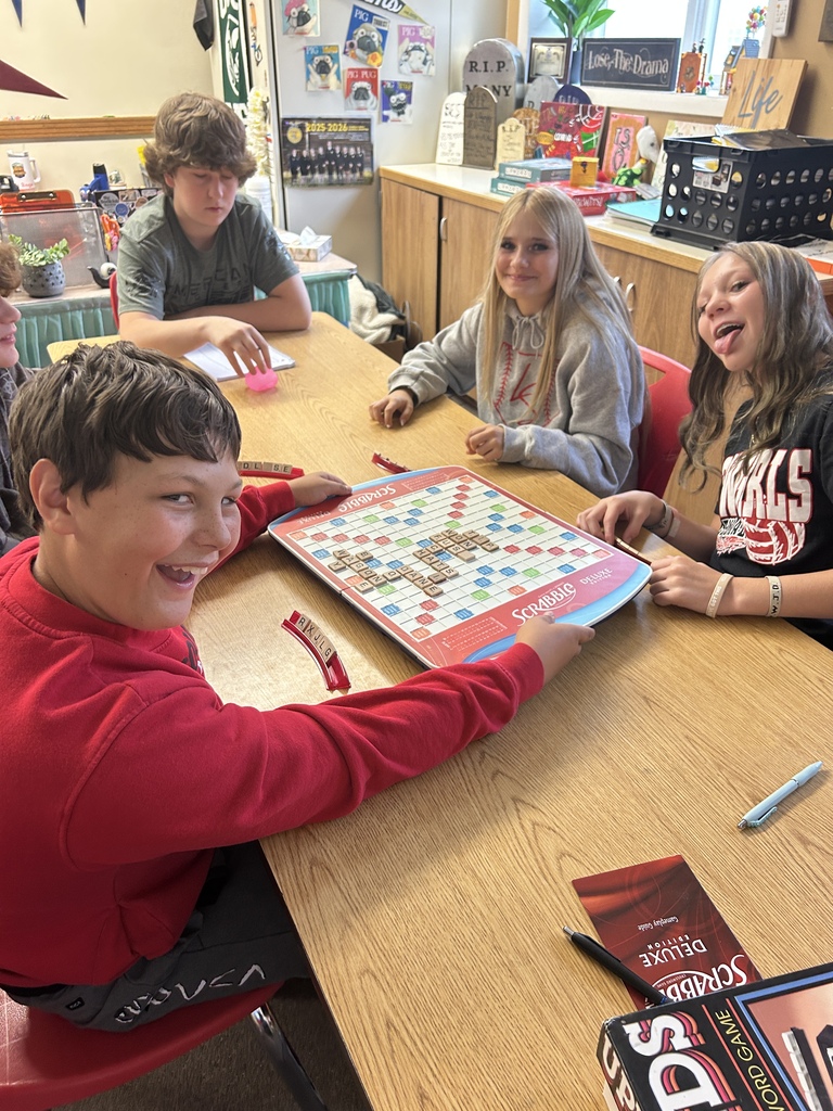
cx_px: 416
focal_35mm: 26
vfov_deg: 67.3
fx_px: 834
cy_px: 556
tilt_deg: -29.8
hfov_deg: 53.1
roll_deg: -0.5
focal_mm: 5.7
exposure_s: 1/60
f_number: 1.5
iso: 125
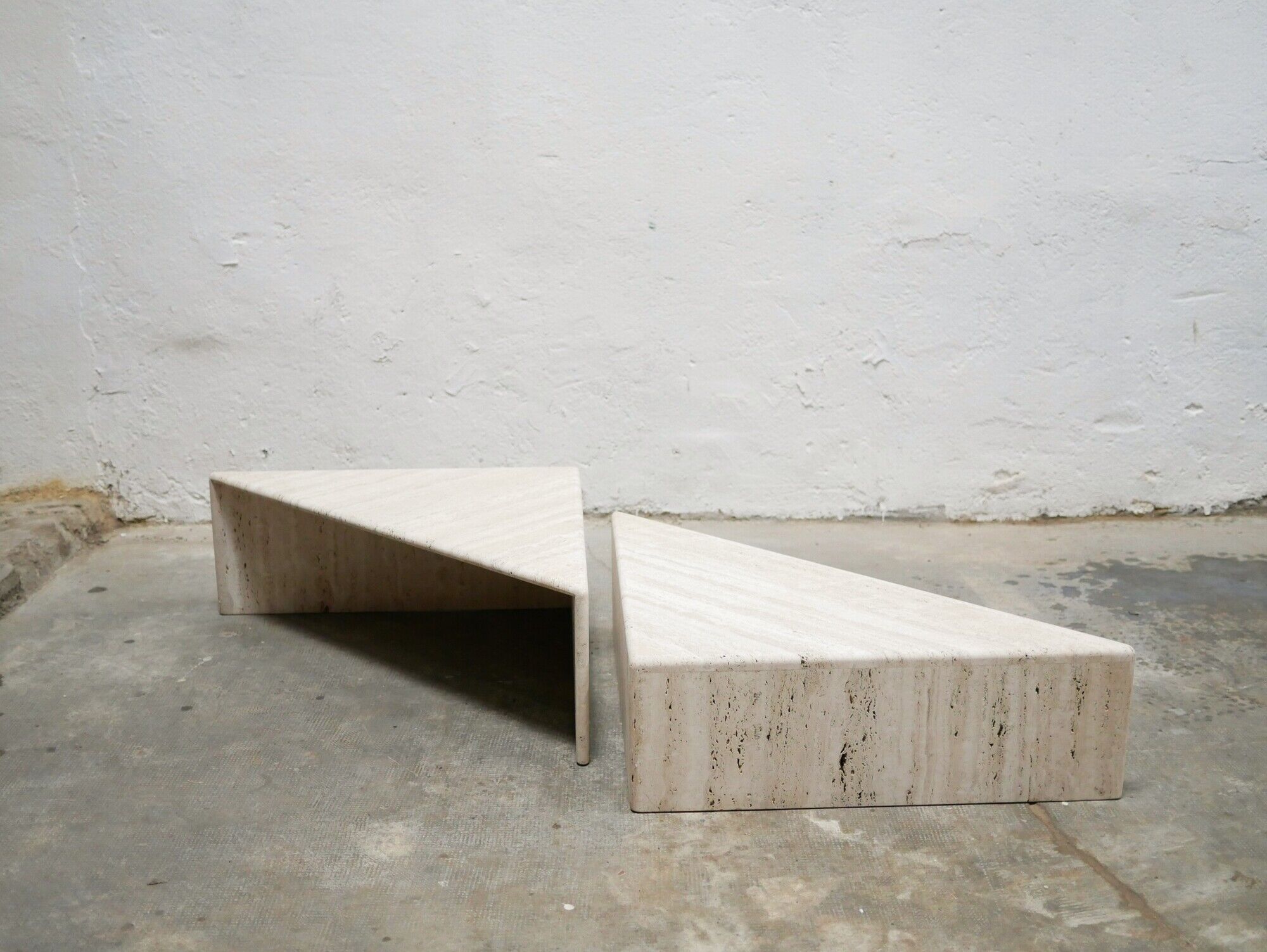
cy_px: 476
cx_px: 634
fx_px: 1465
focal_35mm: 40
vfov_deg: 36.0
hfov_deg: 46.8
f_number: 1.7
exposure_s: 1/60
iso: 1600
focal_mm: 20
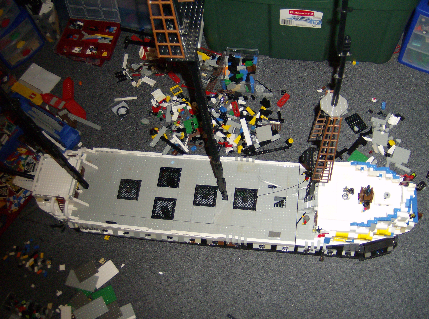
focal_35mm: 36
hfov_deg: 51.5
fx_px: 445
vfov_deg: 39.5
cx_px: 214
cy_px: 160
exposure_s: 1/60
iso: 200
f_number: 2.8
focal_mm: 6
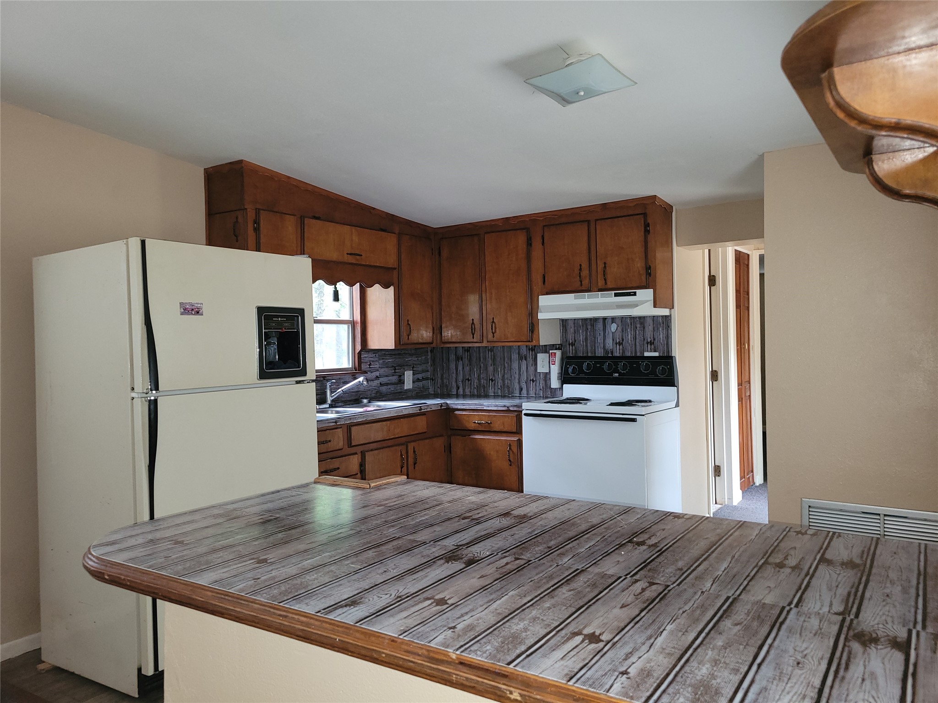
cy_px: 352
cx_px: 469
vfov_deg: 53.1
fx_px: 705
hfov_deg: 67.3
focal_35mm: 26
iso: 125
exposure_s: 1/10
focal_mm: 5.4
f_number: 1.8
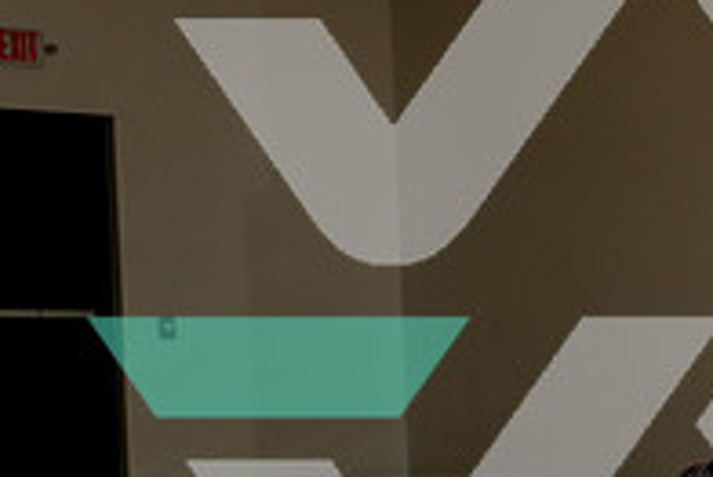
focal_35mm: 130
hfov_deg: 14.8
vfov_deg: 10.5
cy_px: 512
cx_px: 1015
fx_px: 2577
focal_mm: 44
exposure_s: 1/400
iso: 250
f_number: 8
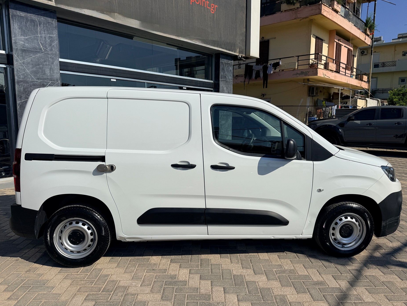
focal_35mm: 25
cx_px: 211
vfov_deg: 54.9
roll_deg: -0.4
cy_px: 155
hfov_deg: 69.4
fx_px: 294
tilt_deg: -7.4
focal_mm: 6.76
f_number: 1.78
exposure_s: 1/11905
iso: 80
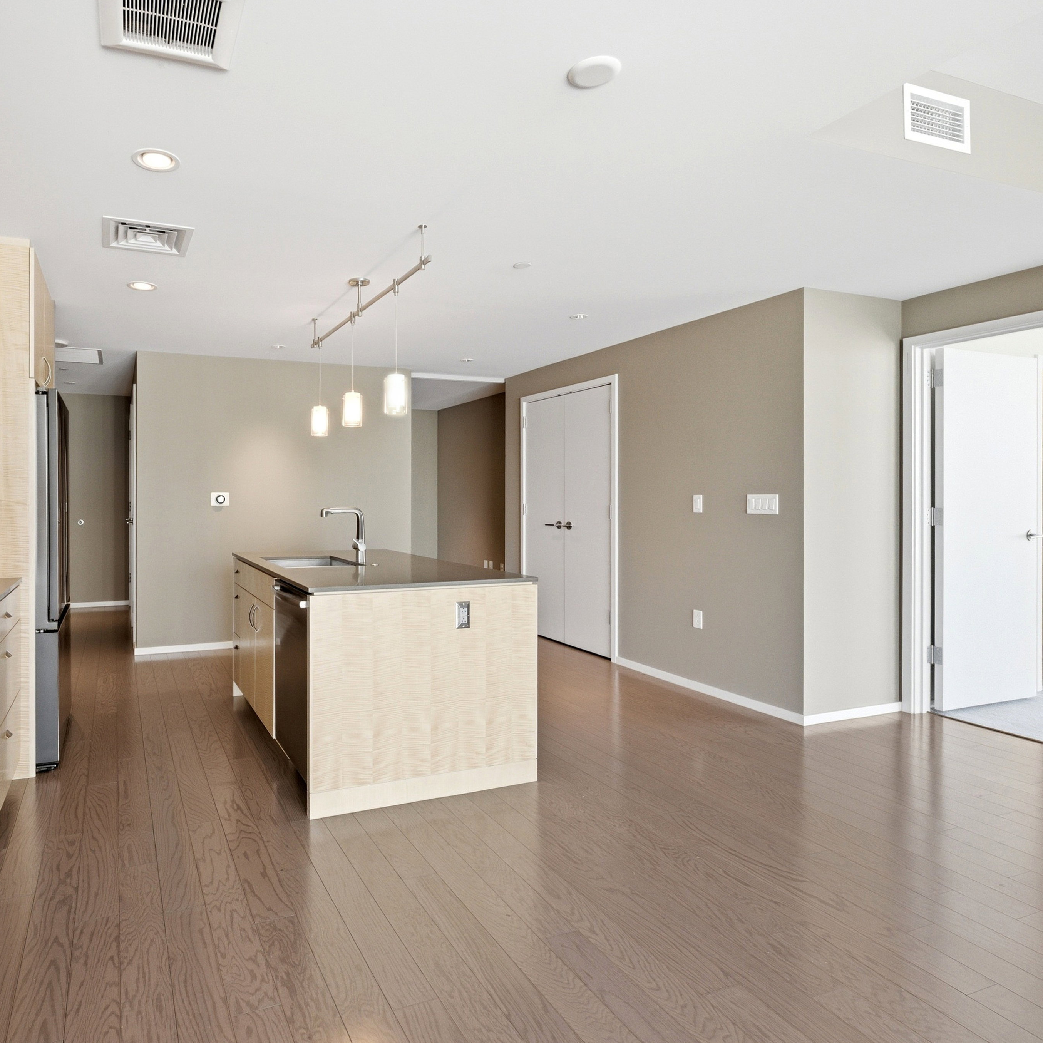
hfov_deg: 72.3
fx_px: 691
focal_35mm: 20
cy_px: 501
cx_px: 363
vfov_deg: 74.1
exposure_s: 1/2500
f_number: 5.6
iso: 1600
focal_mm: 15.2
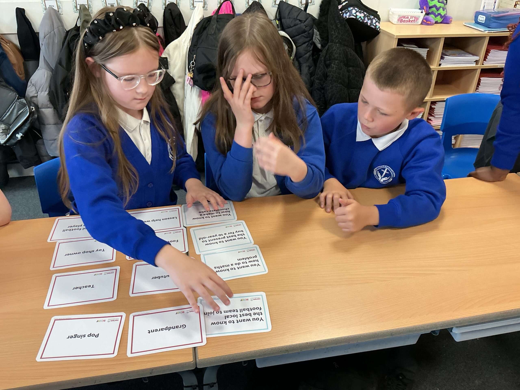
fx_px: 436
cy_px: 195
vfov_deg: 48.2
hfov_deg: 61.7
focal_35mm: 29
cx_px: 260
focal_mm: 3
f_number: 1.8
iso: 100
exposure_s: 1/60
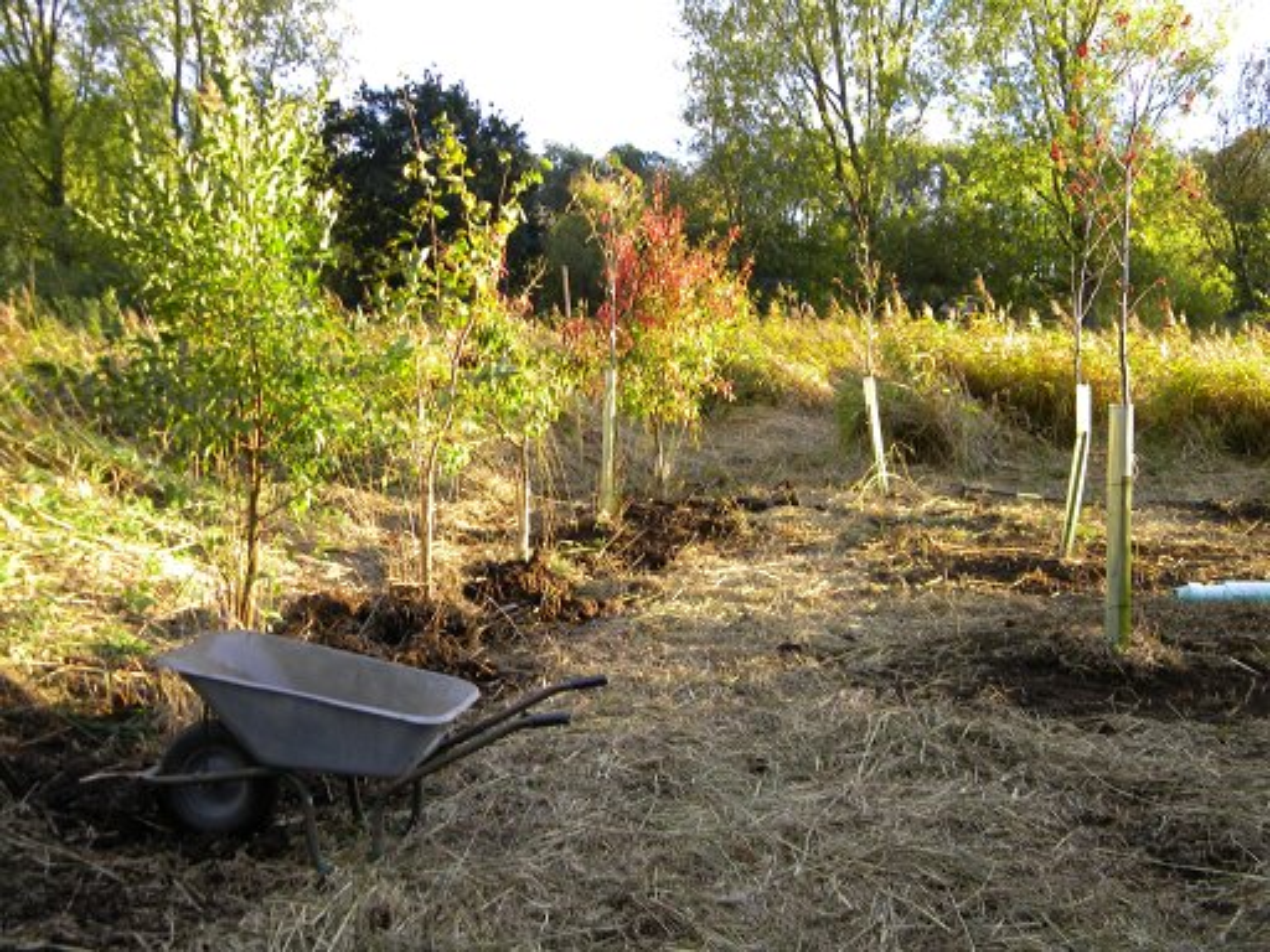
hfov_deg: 45.8
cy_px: 476
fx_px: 1504
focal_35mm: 41
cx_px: 635
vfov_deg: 35.1
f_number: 3.8
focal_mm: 7.3
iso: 117
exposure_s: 1/59.8
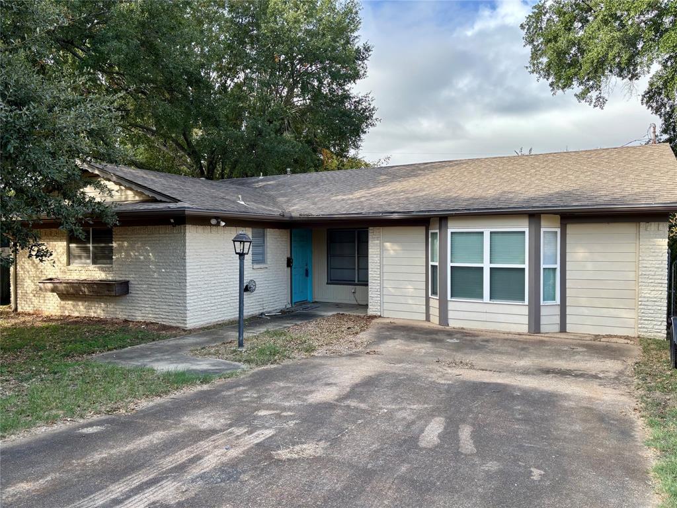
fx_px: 508
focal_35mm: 26
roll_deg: -0.1
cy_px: 254
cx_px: 338
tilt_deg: -1.0
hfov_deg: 67.3
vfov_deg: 53.1
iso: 50
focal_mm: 5.96
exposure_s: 1/781
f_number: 1.6
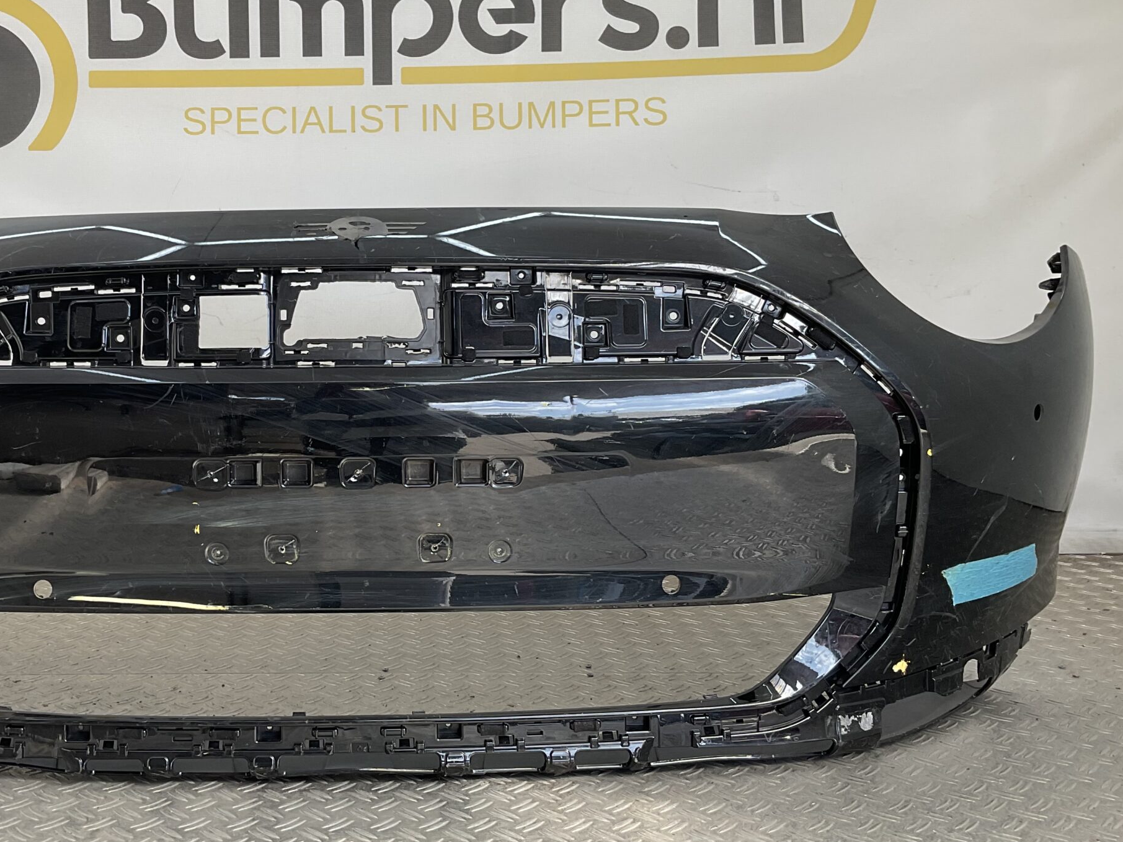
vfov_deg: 35.1
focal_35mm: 41
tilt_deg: -7.3
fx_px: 1330
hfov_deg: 45.0
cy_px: 405
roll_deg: -1.0
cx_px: 365
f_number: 1.8
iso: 16
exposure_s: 1/238
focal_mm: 3
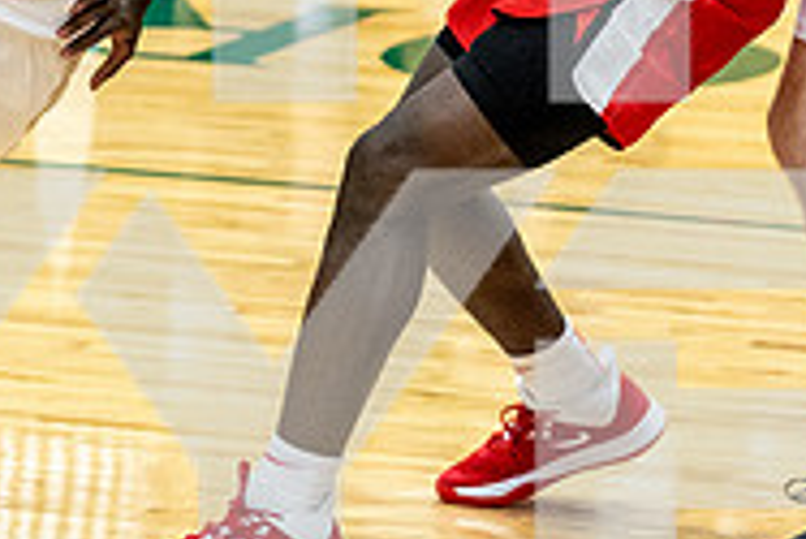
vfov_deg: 2.5
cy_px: 102
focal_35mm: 549
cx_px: 540
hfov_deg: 3.8
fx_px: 12301
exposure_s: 1/800
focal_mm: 133
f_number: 2.8
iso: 1250
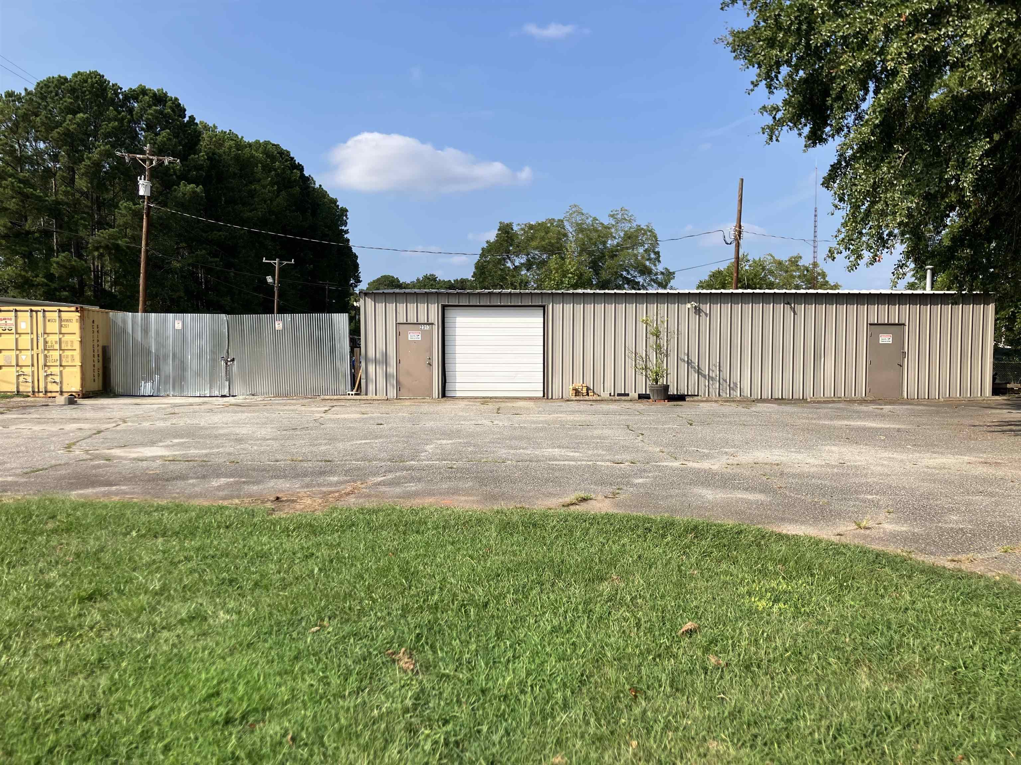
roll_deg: +0.0
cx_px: 510
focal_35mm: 28
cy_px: 382
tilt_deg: -2.5
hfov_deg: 63.4
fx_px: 826
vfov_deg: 49.7
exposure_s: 1/1799
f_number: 1.8
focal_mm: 3.99
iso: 32
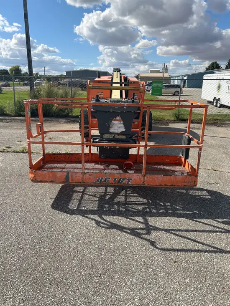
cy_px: 153
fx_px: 230
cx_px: 115
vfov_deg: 67.3
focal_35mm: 26
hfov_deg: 53.1
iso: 50
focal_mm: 5.7
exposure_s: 1/4630
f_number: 1.5
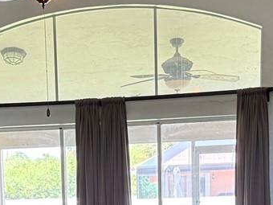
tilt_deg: -8.1
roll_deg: +1.8
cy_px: 298
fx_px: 891
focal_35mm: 113
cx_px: 84
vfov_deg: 12.5
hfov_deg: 17.4
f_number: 1.78
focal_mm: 6.76
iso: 250
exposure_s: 1/60
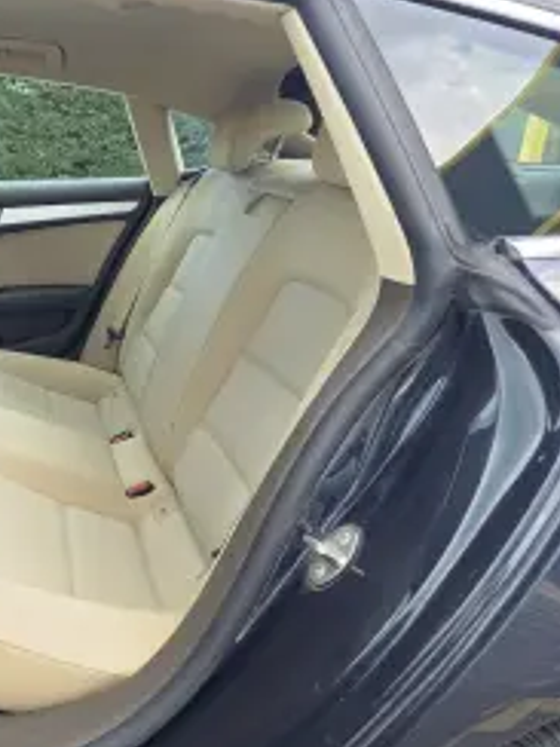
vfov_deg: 53.9
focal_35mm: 34
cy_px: 395
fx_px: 733
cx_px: 15
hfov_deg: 37.8
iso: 80
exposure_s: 1/180
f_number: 1.7
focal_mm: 6.25
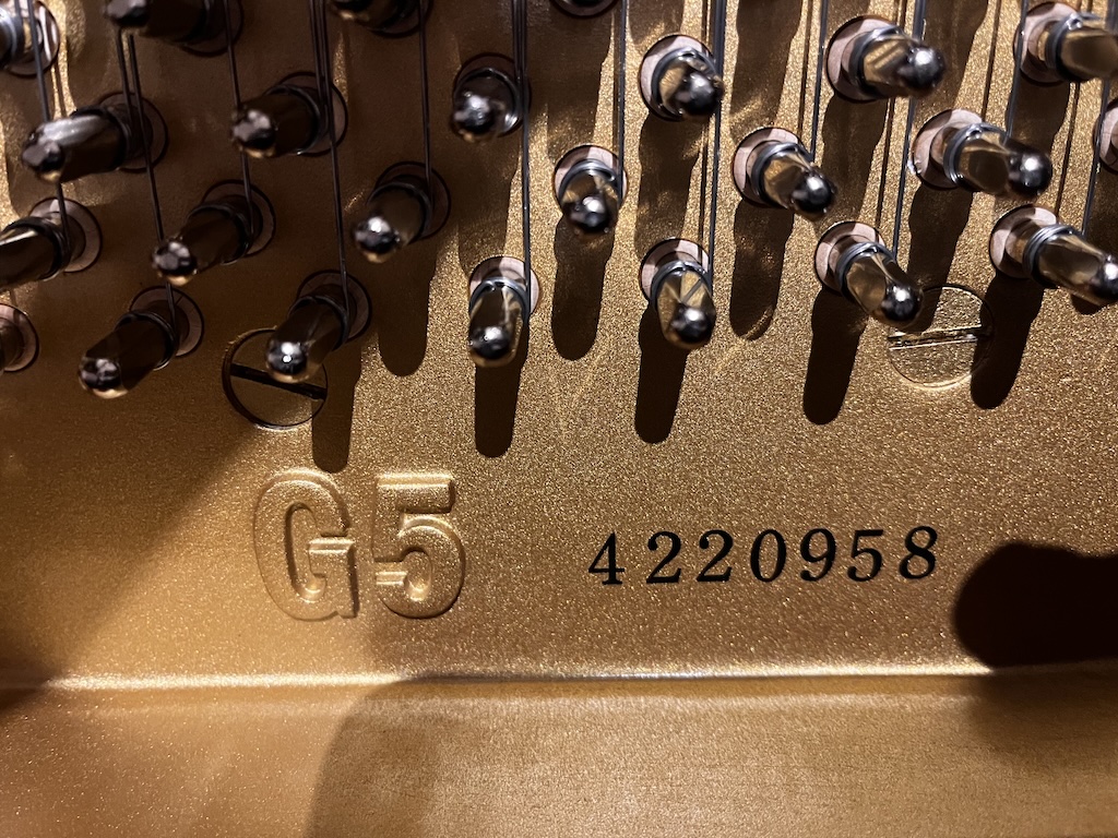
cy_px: 419
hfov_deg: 67.3
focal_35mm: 26
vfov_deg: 53.1
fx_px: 840
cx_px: 559
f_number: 1.6
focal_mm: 5.1
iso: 640
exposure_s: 1/40
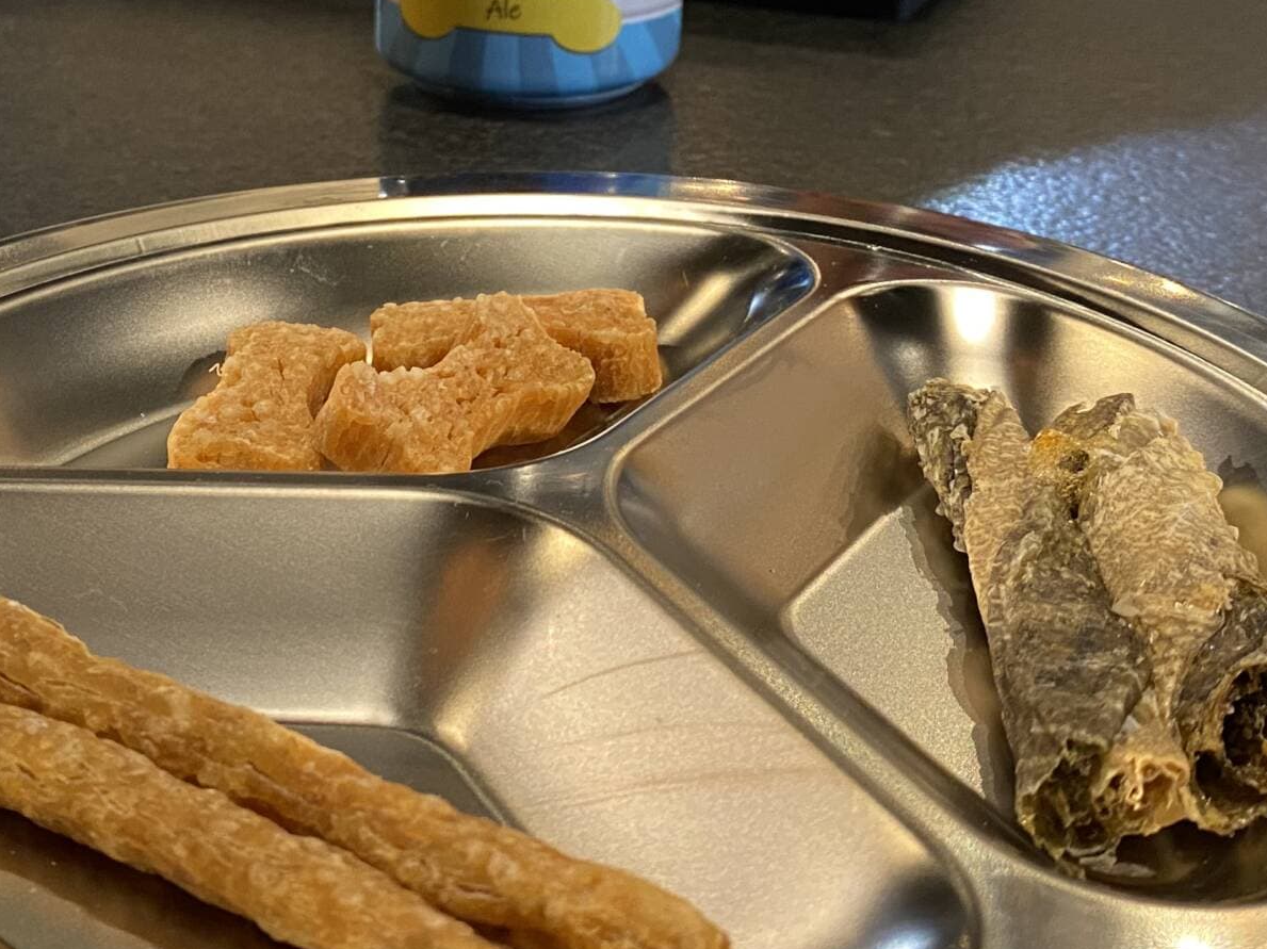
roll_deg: -1.1
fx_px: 2049
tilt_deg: -17.8
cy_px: 179
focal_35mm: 56
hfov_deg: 34.3
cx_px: 524
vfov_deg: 25.6
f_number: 1.8
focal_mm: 4.25
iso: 400
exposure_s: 1/60
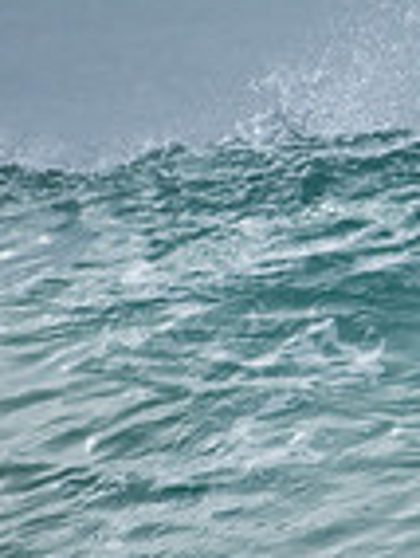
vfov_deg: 0.7
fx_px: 47500
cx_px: 1095
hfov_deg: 0.5
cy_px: 328
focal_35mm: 2945
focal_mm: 500
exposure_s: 1/800
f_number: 5.6
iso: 140
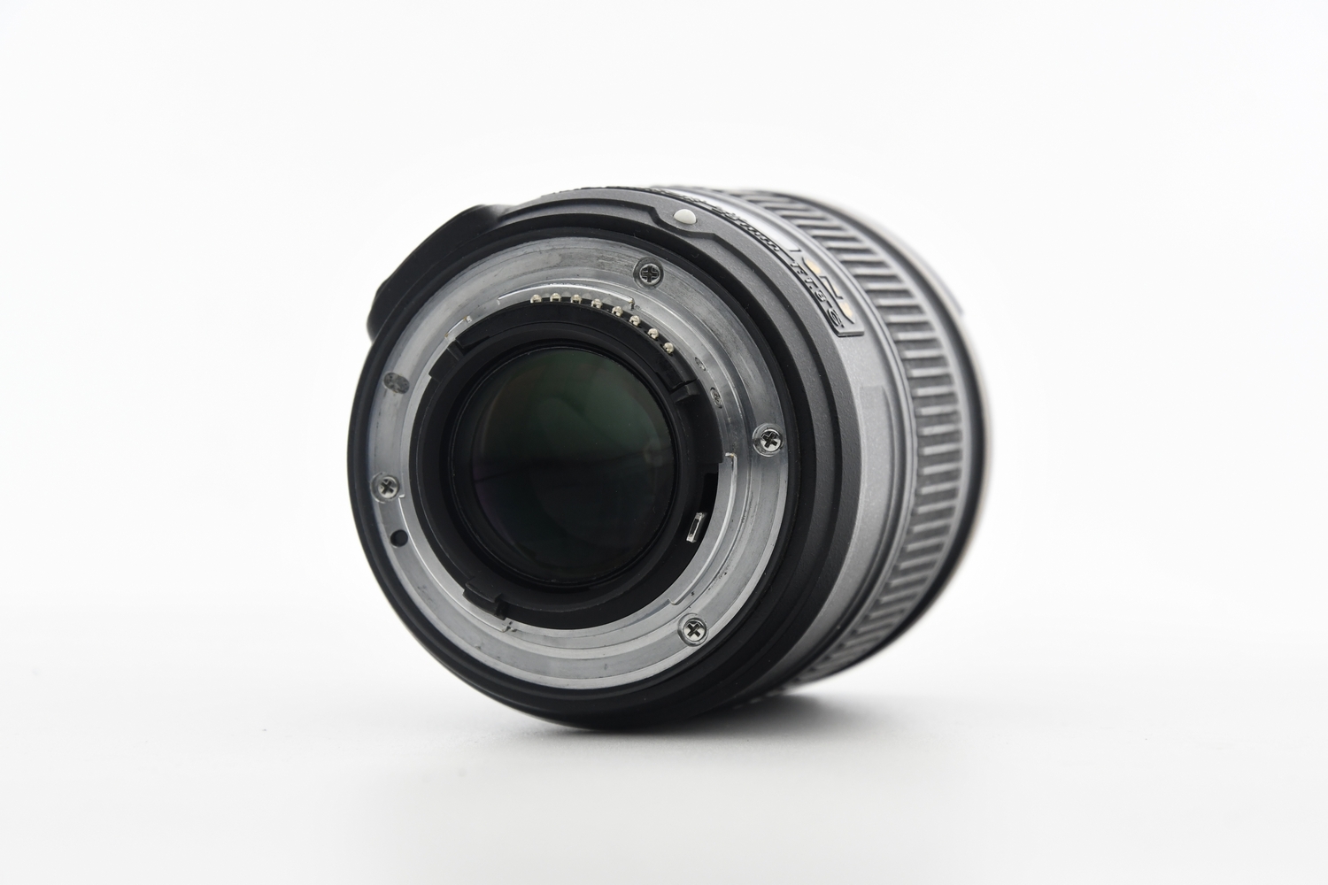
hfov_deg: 17.1
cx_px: 664
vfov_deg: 11.4
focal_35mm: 120
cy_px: 442
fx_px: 4426
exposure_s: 1/160
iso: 1000
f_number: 8
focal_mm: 80
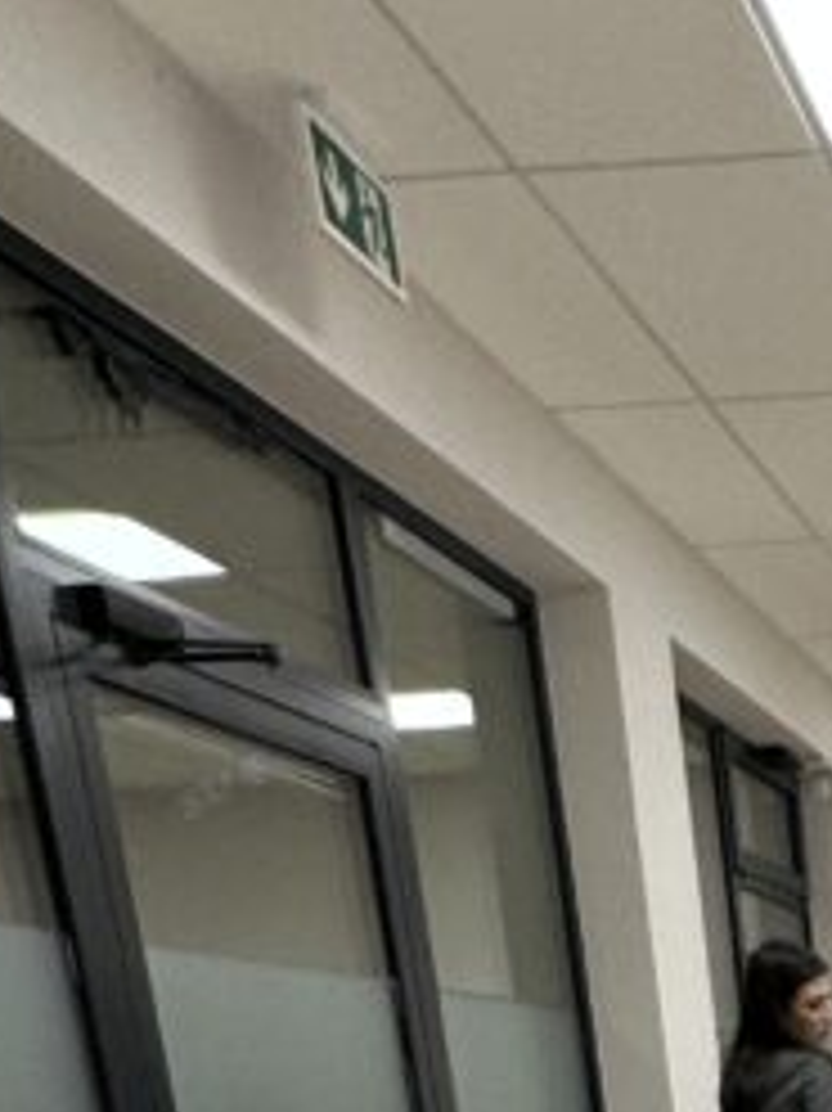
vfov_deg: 24.6
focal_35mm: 58
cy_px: 1724
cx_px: 1228
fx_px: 1860
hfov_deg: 21.4
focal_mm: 2.22
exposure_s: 1/100
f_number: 2.2
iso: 100
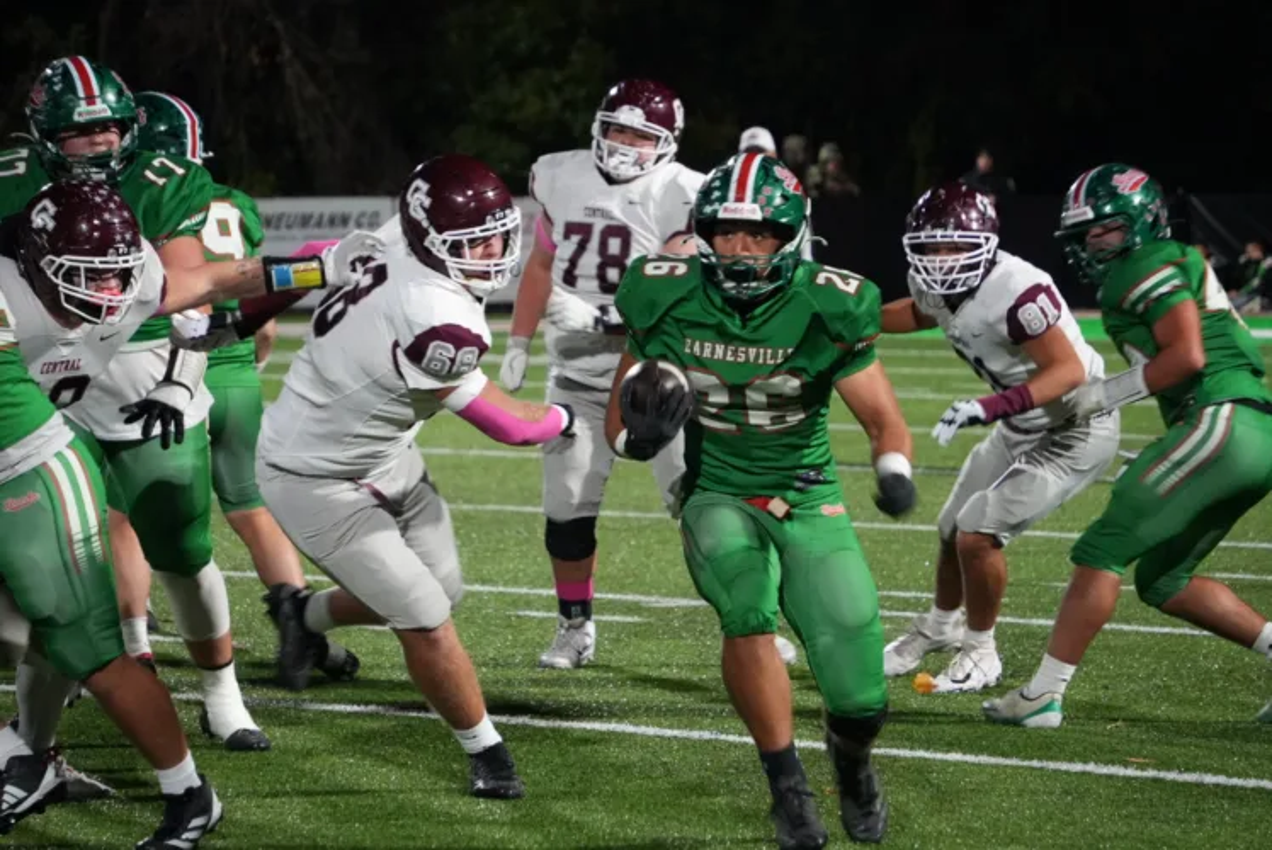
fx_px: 7319
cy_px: 425
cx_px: 636
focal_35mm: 207
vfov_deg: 6.6
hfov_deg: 9.9
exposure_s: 1/250
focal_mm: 138
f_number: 5.6
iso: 6400
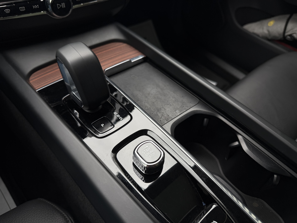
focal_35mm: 24
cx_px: 148
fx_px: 206
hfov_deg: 71.6
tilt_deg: -49.8
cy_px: 112
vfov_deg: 56.8
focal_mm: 6.76
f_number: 1.78
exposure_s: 1/501
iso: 80
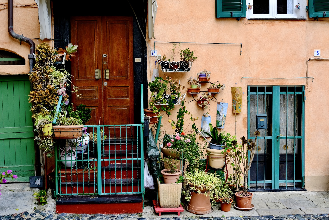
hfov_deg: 47.4
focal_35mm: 41
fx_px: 375
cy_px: 110
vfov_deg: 32.6
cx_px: 164
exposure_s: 1/250
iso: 320
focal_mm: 27
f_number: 5.6
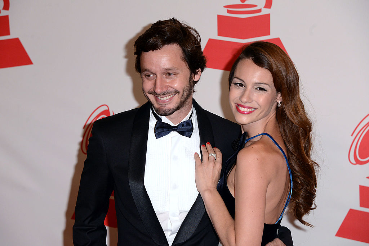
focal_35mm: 112
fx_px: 1149
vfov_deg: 12.2
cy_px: 123
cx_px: 184
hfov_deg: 18.3
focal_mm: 112
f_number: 6.3
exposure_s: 1/250
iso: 1000
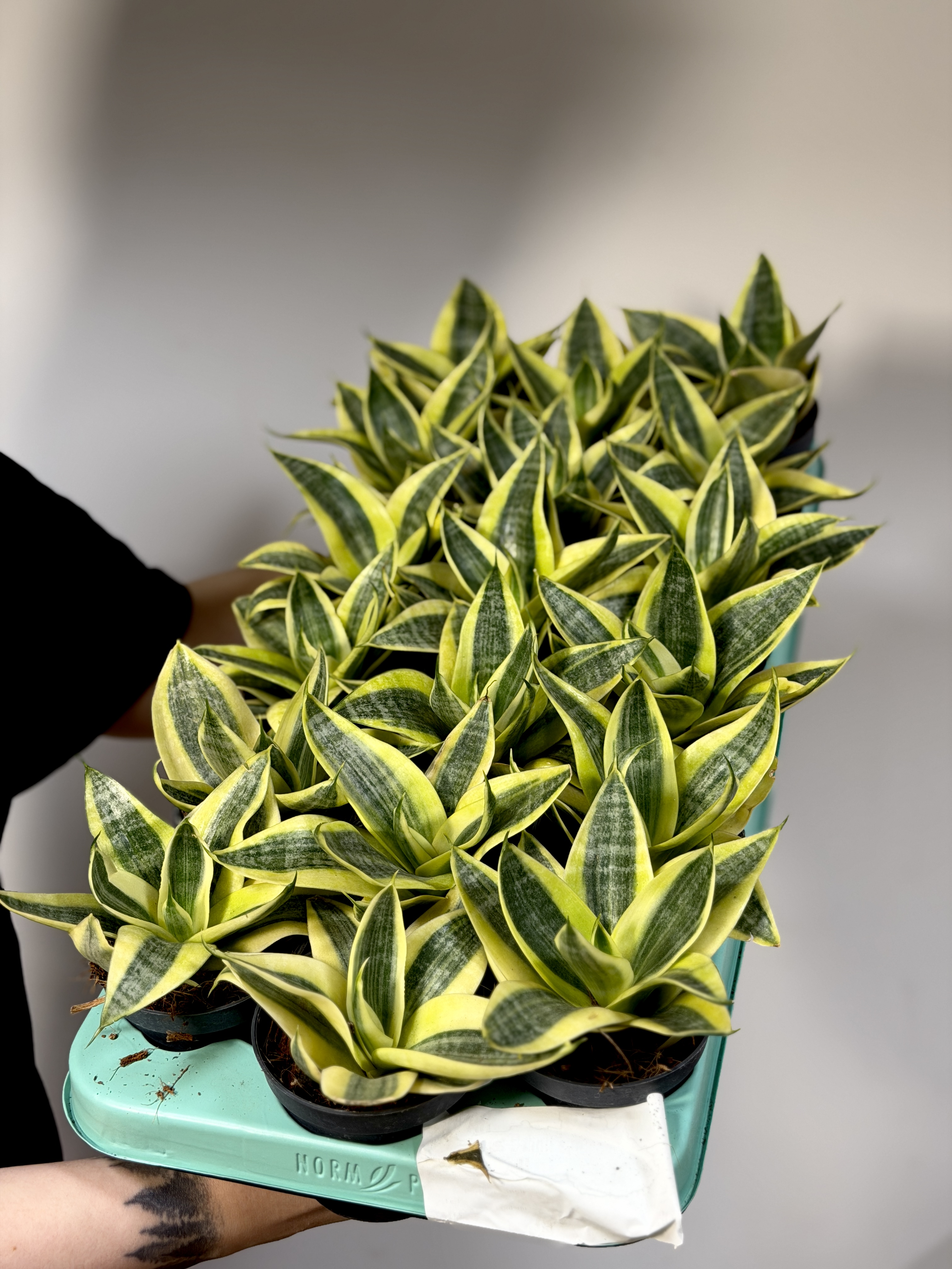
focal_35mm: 48
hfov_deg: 30.3
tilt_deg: -5.2
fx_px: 1760
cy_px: 634
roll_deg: +0.0
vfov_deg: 39.7
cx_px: 476
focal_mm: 6.76
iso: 100
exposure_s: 1/87
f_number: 1.78
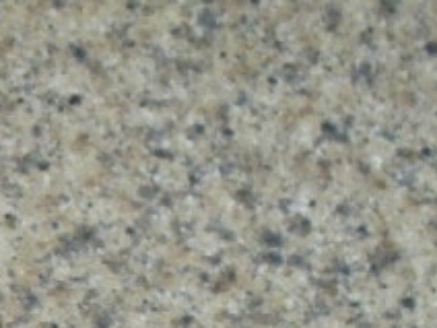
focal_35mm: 179
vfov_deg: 8.1
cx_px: -258
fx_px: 2260
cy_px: 536
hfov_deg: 10.6
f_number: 2.8
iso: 100
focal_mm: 6.1
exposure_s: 1/40
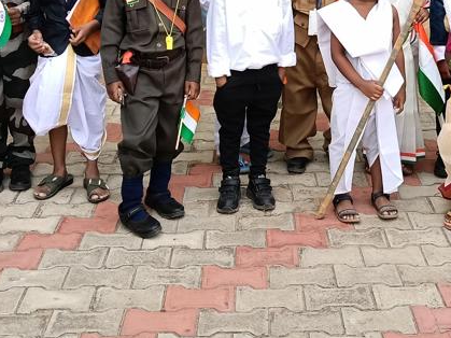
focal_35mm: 66
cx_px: 305
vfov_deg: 21.4
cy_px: -2
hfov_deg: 29.2
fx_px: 860
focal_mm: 3.98
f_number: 1.8
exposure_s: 1/177
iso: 50
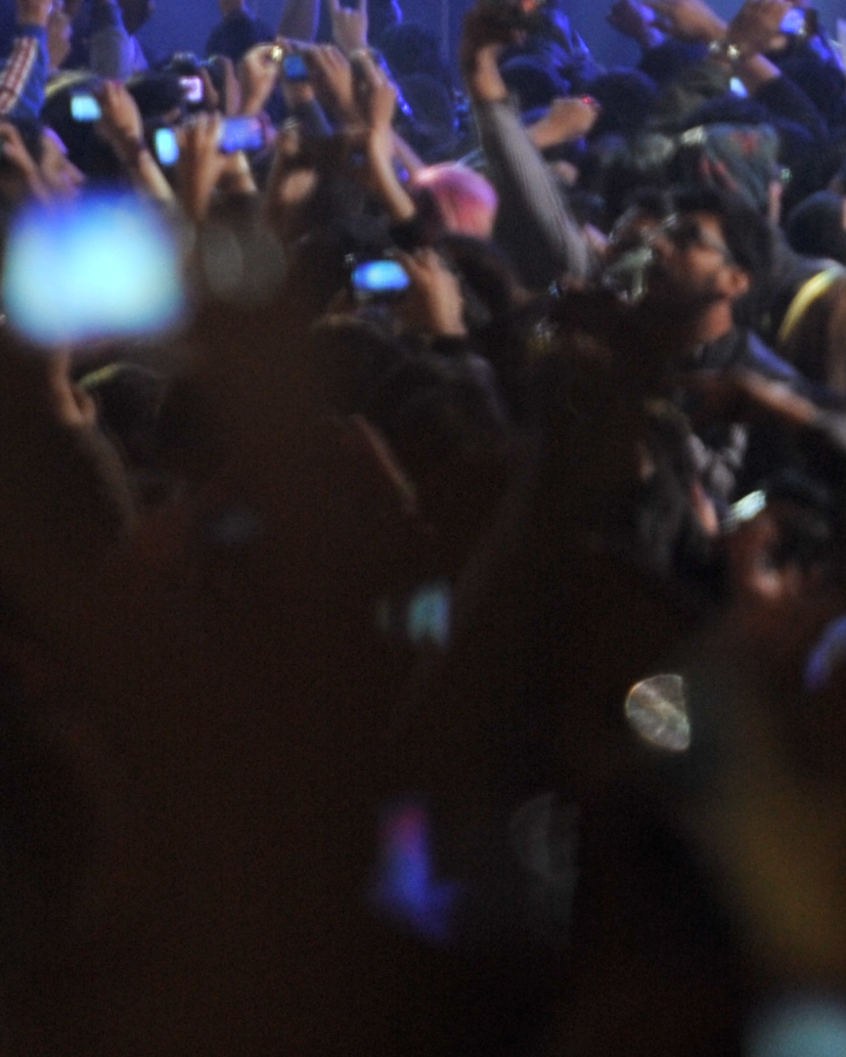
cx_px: 646
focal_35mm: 646
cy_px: -226
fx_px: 20216
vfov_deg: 3.0
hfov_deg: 2.4
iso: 1000
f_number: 2.8
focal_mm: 175
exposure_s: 1/200
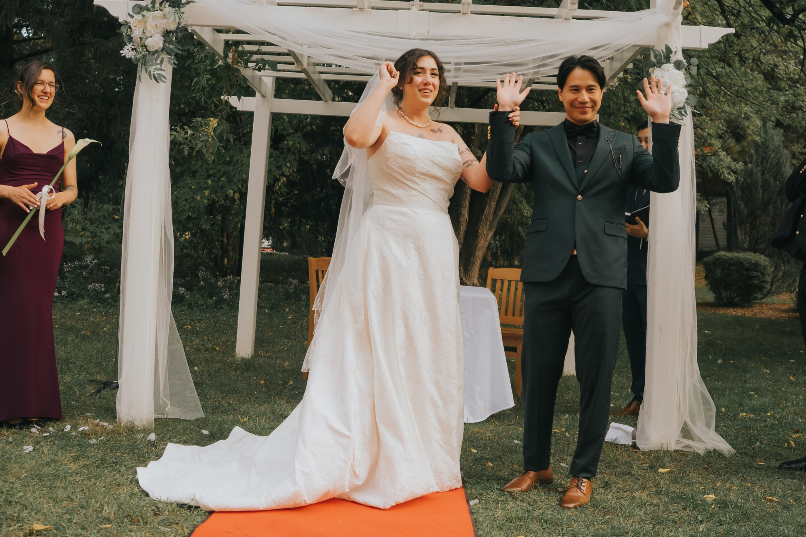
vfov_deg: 35.9
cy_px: 259
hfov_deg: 51.9
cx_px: 423
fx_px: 828
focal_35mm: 37
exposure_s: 1/800
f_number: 2.8
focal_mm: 14
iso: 200
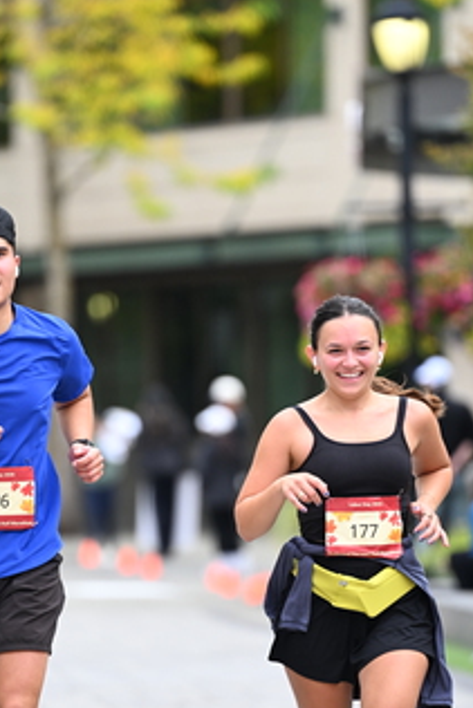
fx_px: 6850
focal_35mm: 348
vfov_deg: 5.9
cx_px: 230
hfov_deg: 4.0
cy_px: 412
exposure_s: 1/1600
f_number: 2.8
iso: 640
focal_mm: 200
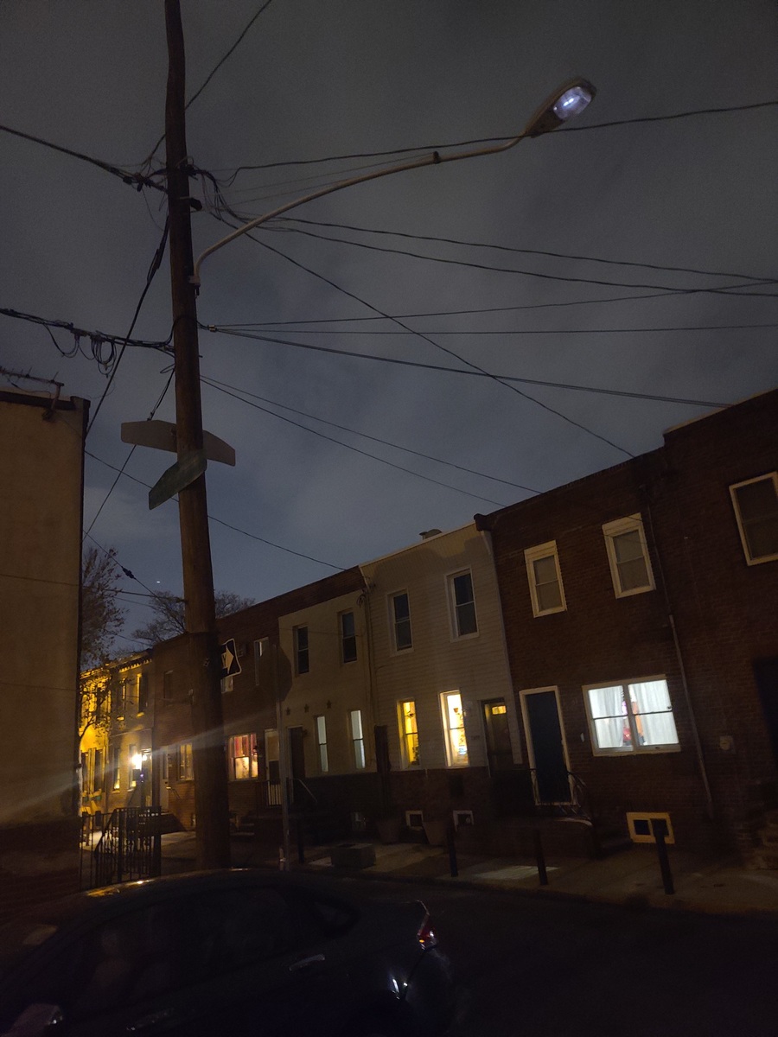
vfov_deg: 69.4
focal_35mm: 25
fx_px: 749
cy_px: 518
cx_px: 389
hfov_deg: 54.9
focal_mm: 7
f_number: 1.8
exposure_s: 1/10
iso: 2500
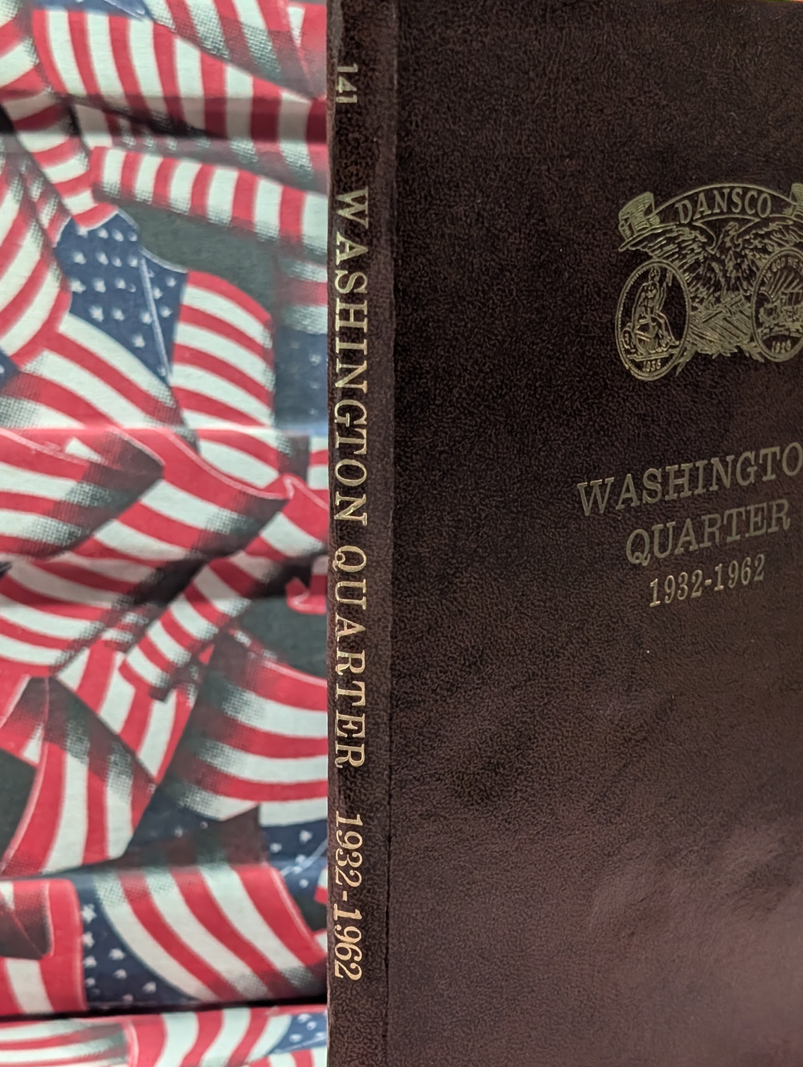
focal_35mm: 67
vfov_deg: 28.8
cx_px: 502
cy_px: 664
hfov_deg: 21.9
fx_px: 2067
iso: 253
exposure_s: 1/178
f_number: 1.68
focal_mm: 6.9
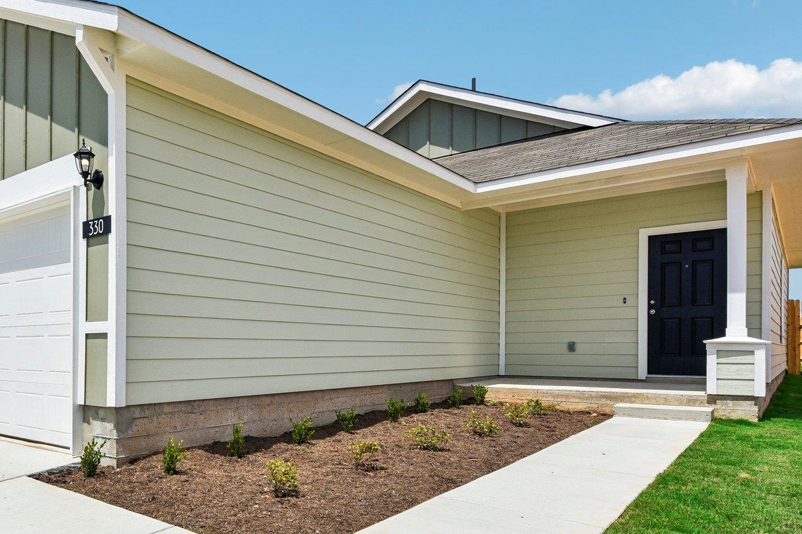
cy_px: 330
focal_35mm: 27
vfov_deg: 47.5
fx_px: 601
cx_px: 188
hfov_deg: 62.9
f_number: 8
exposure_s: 1/800
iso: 100
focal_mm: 16
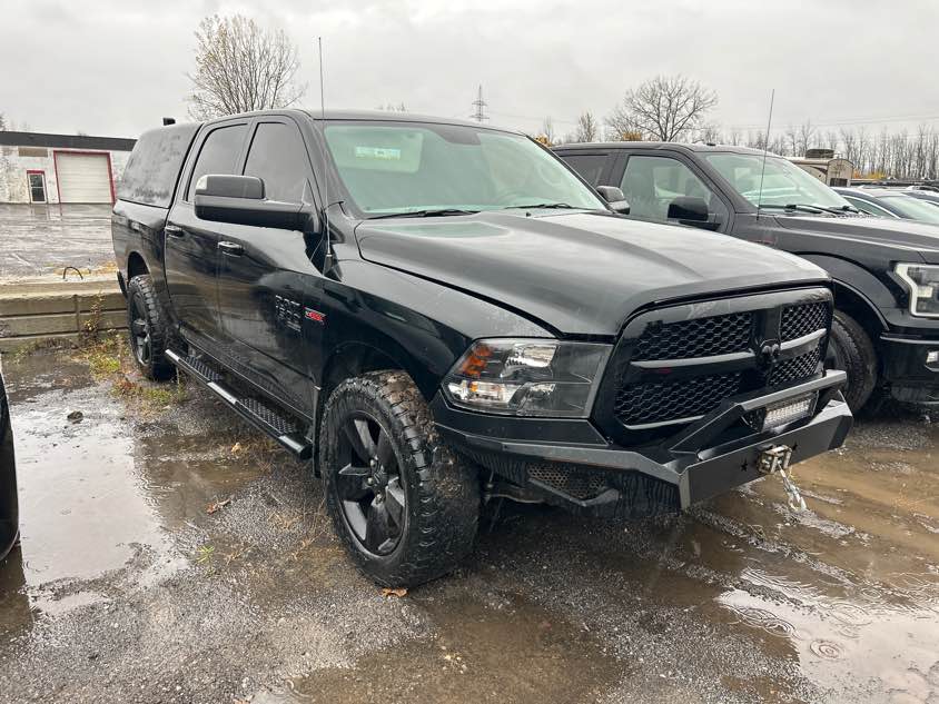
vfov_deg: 53.1
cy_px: 352
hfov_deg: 67.3
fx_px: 705
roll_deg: -0.8
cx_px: 470
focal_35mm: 26
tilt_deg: -12.6
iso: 80
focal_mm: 5.7
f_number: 1.5
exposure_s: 1/121
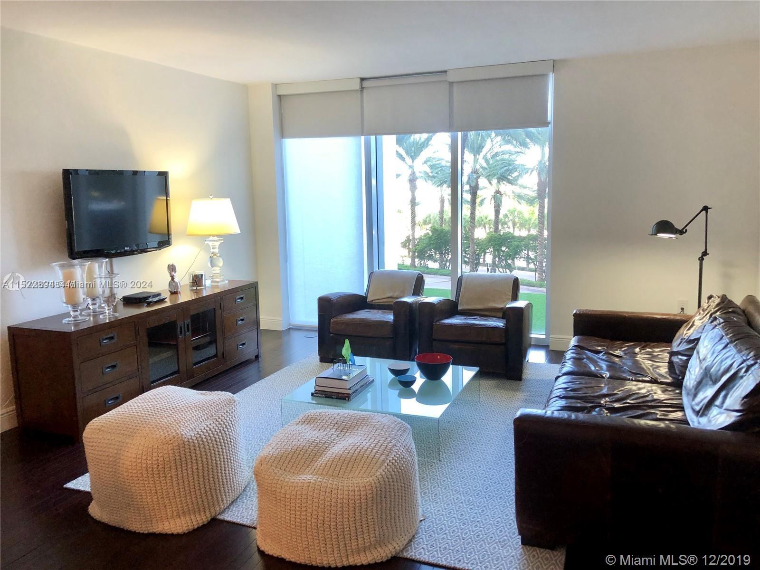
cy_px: 285
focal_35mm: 28
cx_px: 380
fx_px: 615
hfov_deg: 63.4
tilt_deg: -8.4
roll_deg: +1.2
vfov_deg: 49.7
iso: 32
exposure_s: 1/30
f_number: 1.8
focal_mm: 4
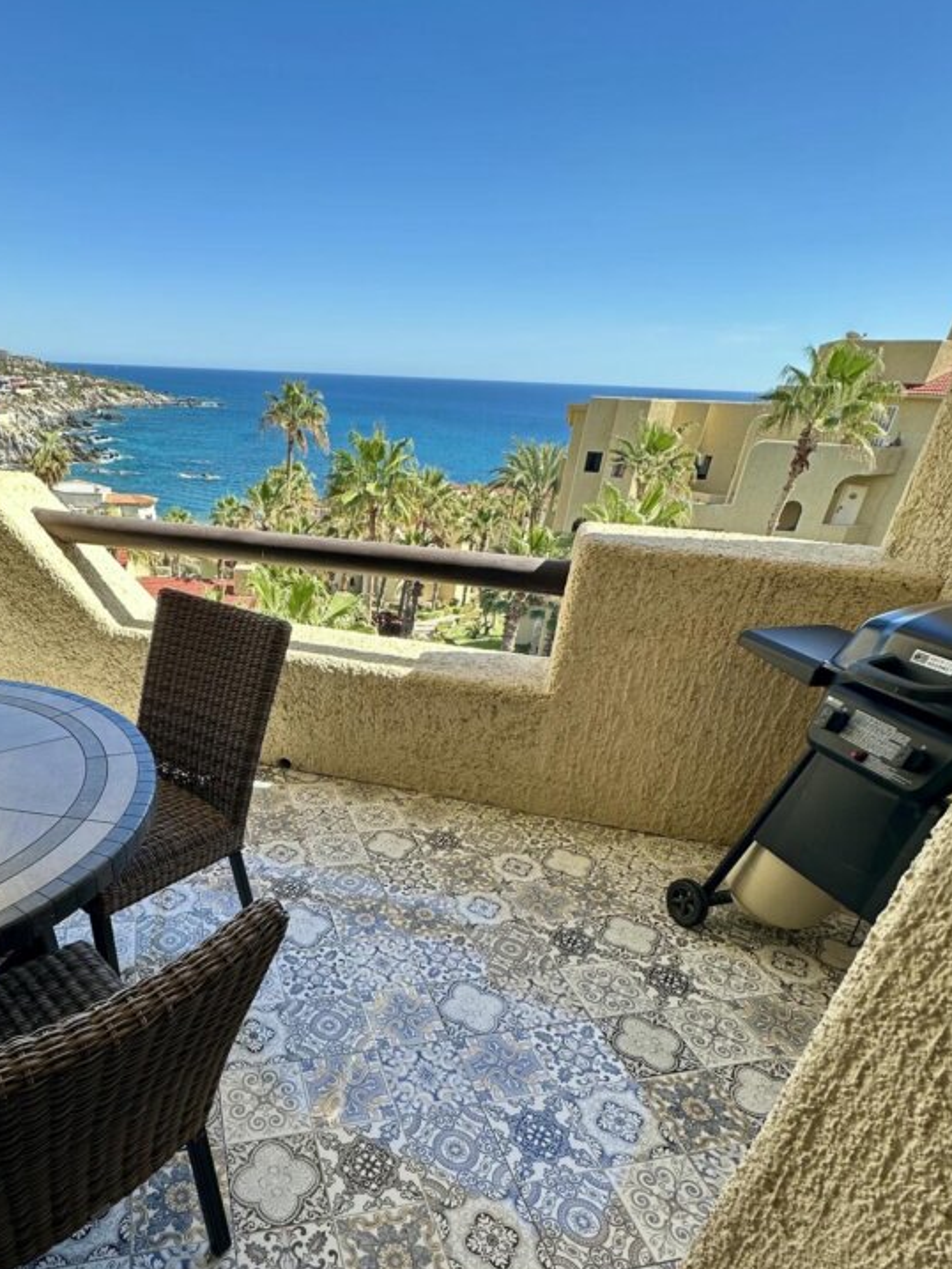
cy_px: 828
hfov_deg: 64.3
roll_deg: -2.3
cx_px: 319
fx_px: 733
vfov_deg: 79.5
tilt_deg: -33.2
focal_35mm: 20
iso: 40
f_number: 2.2
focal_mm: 2.22
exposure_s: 1/406
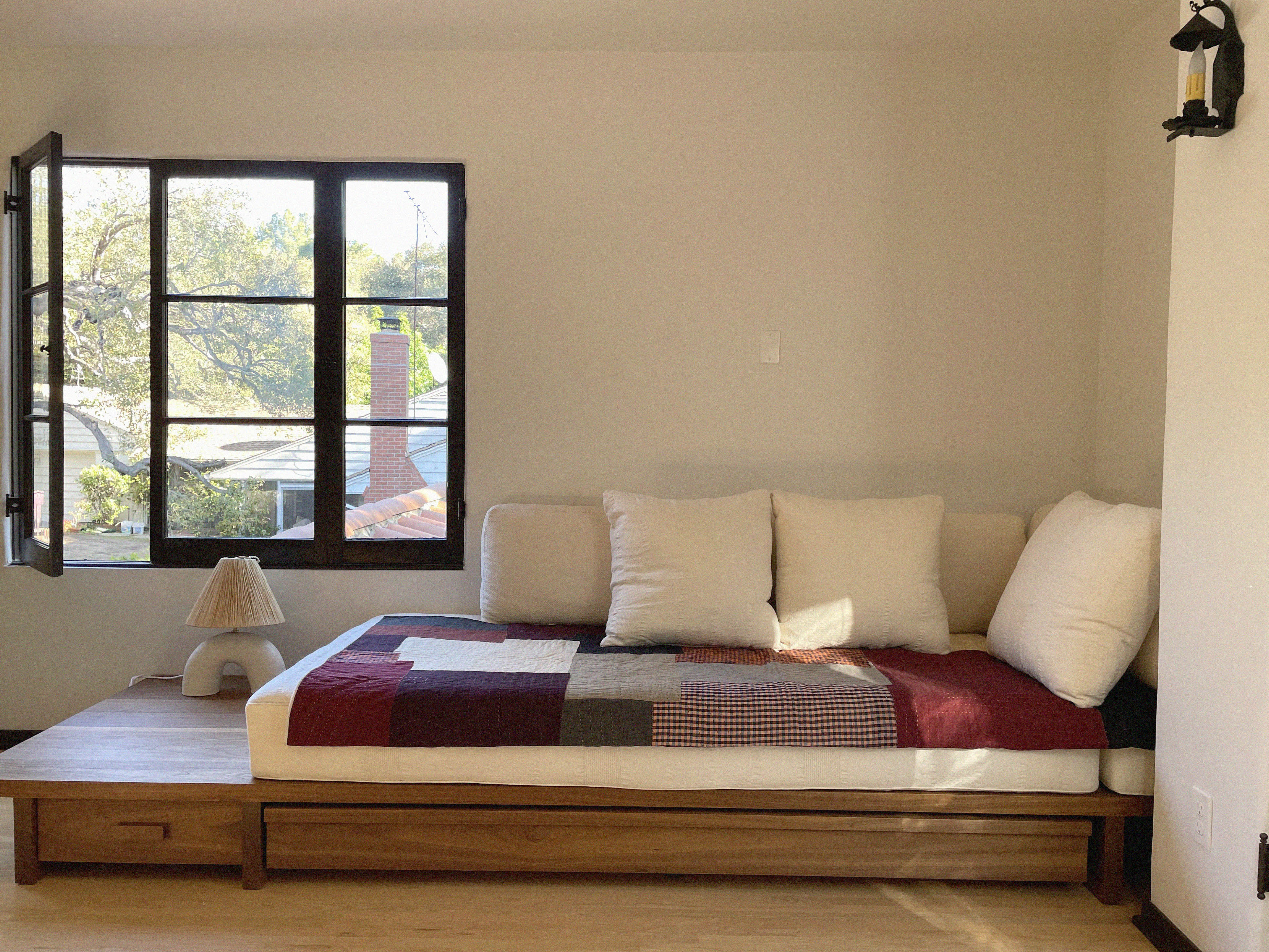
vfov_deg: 51.4
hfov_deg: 65.3
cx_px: 623
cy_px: 472
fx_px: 990
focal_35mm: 27
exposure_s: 1/121
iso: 80
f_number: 1.6
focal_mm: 4.2
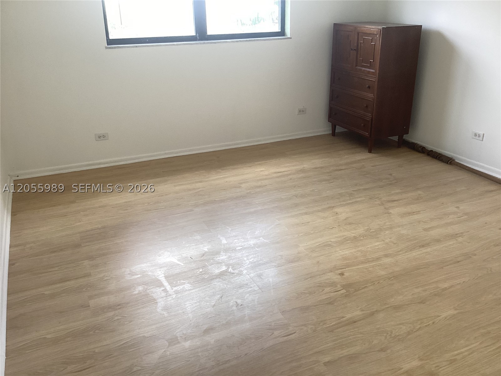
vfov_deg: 45.4
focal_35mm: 31
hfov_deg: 58.4
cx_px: 250
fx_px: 449
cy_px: 188
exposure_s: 1/60
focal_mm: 3.3
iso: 100
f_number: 2.4
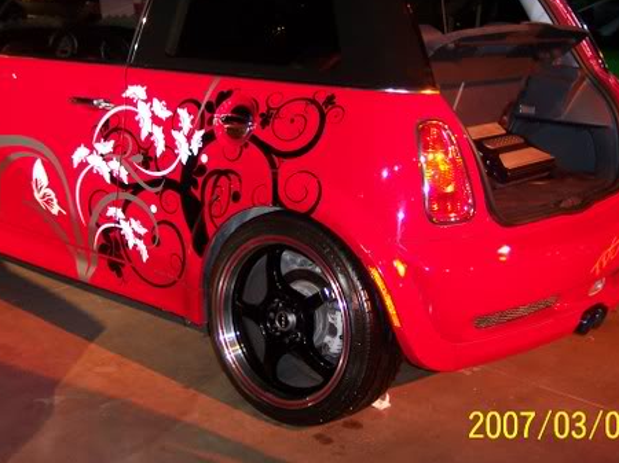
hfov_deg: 35.4
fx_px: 965
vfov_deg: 26.9
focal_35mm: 54
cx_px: 242
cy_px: 178
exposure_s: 1/30
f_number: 2.8
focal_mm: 8
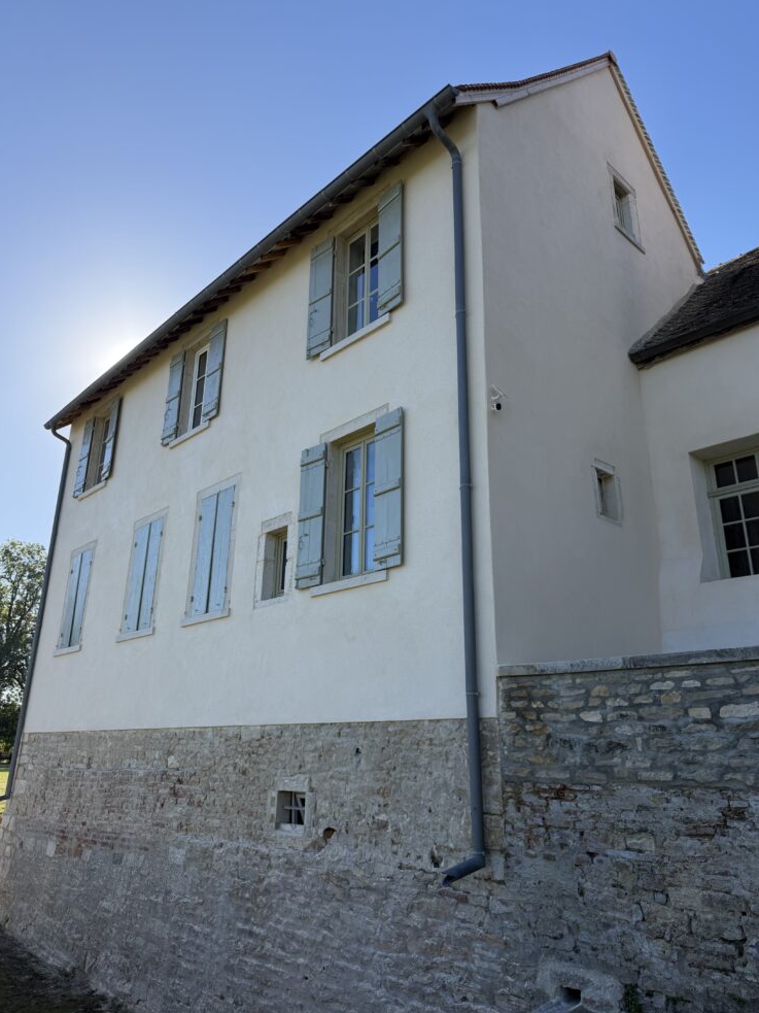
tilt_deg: +19.6
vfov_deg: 69.4
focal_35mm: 25
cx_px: 367
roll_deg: -2.2
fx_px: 731
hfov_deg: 54.9
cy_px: 493
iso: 100
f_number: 1.78
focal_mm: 6.76
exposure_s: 1/3279
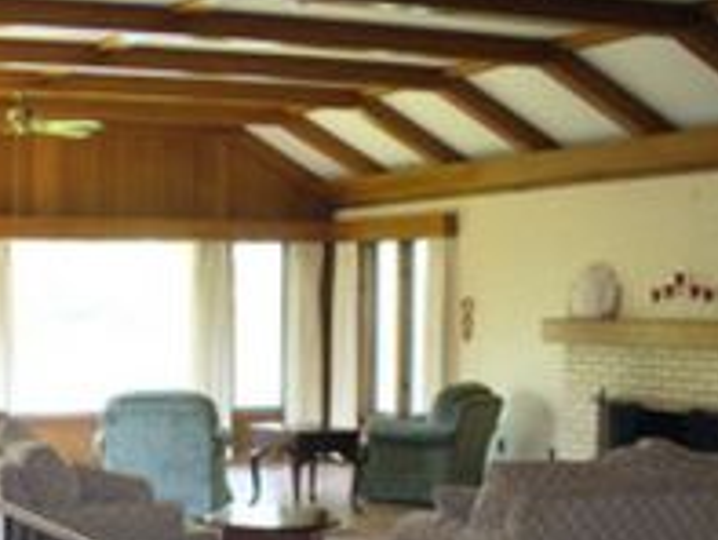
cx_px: 135
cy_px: 478
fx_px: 1432
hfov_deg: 27.5
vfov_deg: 20.9
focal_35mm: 69
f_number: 2.8
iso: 400
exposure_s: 1/60
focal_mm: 6.1
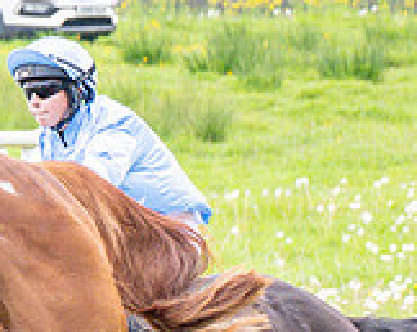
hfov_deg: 3.2
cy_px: 256
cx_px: -229
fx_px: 7429
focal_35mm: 603
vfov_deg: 2.6
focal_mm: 70
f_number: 4
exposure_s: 1/1250
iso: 400
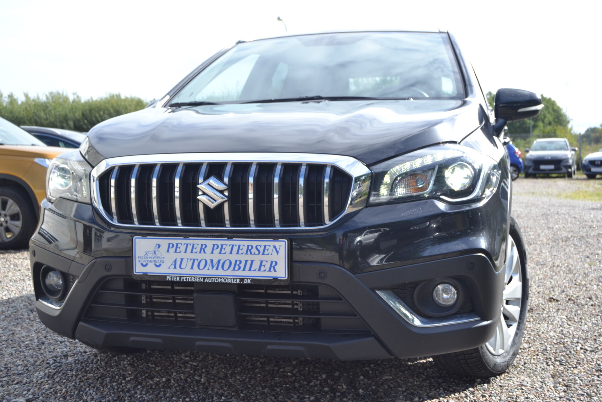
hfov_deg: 43.6
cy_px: 201
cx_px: 301
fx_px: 752
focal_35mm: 45
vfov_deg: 29.9
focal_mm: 30
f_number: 7.1
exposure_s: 1/200
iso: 100
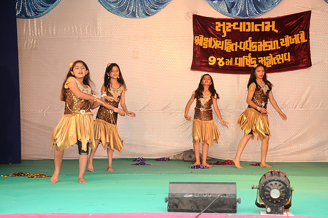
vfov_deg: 13.8
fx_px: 901
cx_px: 164
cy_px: 109
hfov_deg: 20.6
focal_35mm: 99
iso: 640
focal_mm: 66
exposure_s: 1/125
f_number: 7.1
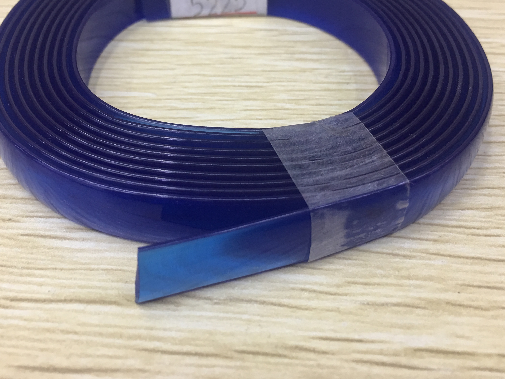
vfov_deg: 36.6
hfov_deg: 47.8
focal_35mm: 39
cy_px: 138
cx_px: 232
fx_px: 569
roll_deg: -0.8
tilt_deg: -41.8
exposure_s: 1/17
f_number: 2.2
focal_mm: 4.15
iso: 40
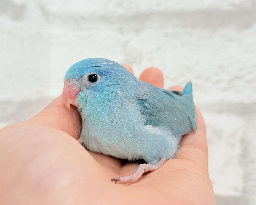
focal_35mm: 55
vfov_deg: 27.6
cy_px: 101
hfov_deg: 34.1
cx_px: 125
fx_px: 417
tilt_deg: +0.1
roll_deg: -0.2
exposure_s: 1/50
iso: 40
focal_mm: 5.96
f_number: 1.6
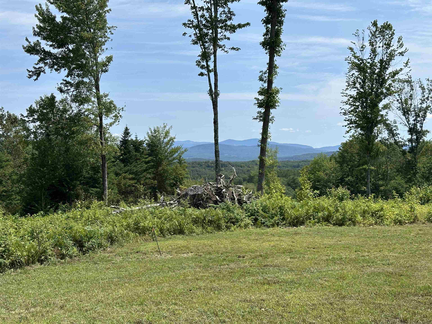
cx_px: 216
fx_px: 599
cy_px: 162
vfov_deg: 30.3
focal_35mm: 48
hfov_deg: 39.7
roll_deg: -0.5
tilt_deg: +0.7
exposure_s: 1/4367
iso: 64
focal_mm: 6.86
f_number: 1.78
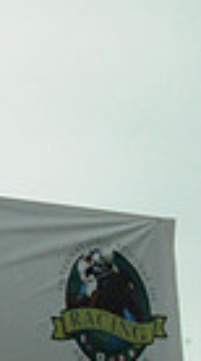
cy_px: 409
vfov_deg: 11.5
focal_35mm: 185
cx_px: -525
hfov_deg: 5.8
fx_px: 1764
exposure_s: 1/125
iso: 2000
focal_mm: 28
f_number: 22
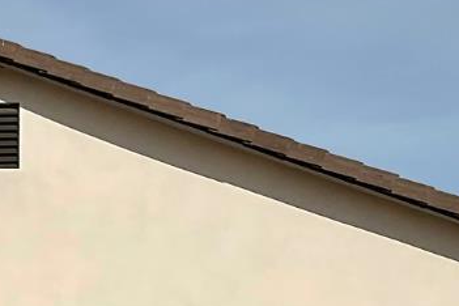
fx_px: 1645
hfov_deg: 15.9
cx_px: 177
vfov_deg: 9.8
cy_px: 639
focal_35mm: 129
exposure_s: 1/4785
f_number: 1.8
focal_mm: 3
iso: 16
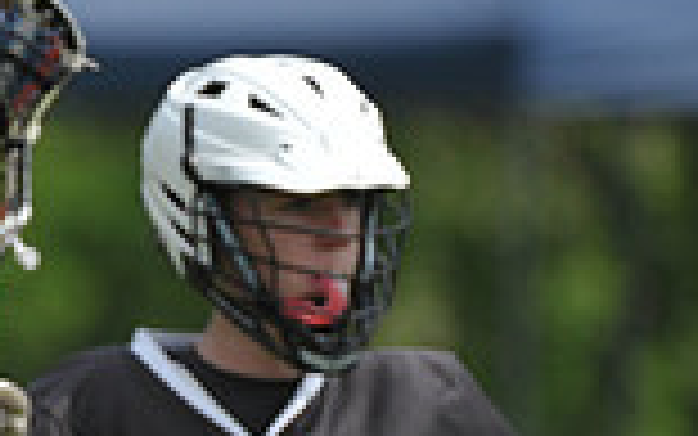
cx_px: -437
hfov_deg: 1.4
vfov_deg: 0.9
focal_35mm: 1521
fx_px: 28944
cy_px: 706
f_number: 4
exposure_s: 1/3200
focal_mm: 400
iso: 640
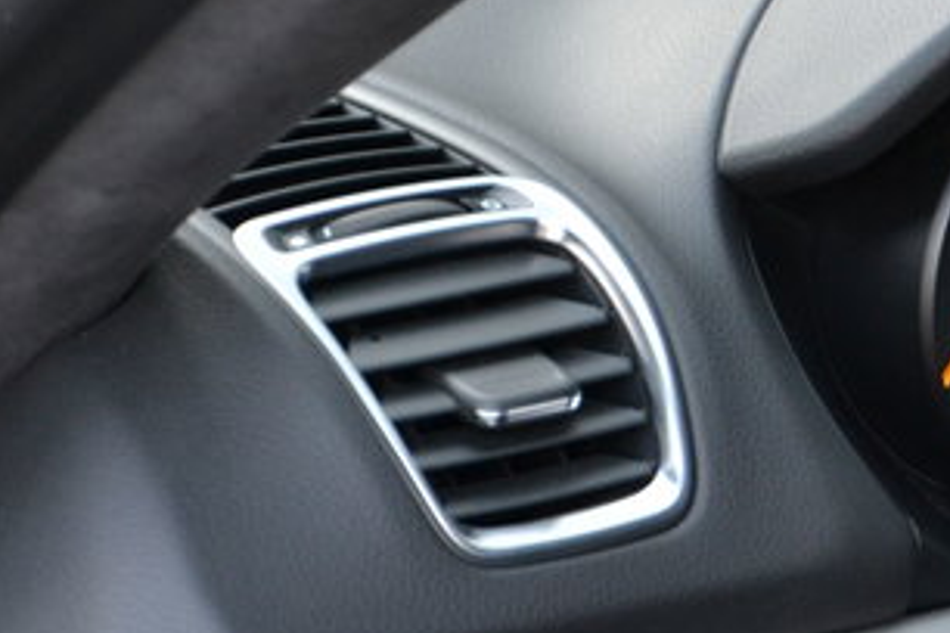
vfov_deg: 5.2
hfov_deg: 7.8
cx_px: 1079
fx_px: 6940
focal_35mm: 263
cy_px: 406
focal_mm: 70
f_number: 5.3
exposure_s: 1/60
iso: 900
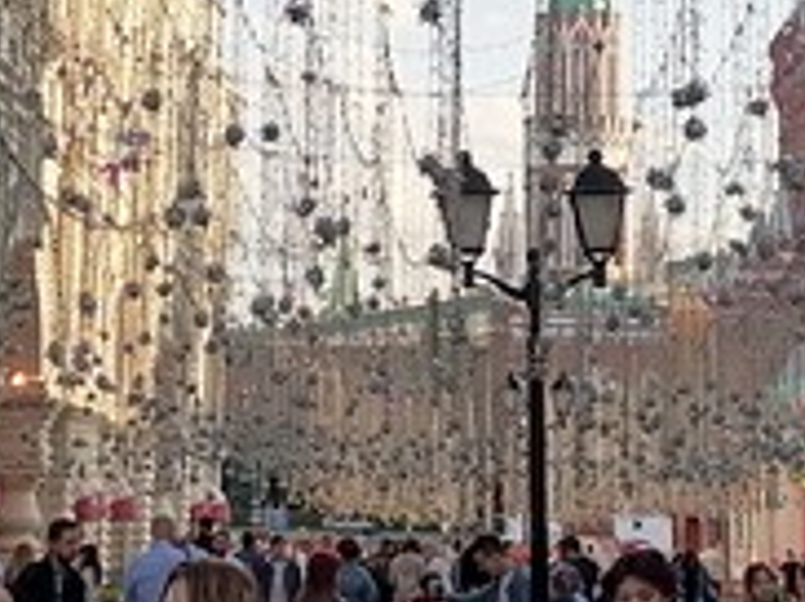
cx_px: 363
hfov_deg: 16.6
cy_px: 53
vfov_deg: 12.3
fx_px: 2764
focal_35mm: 119
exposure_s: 1/119
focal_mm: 5.3
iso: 50
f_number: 1.8
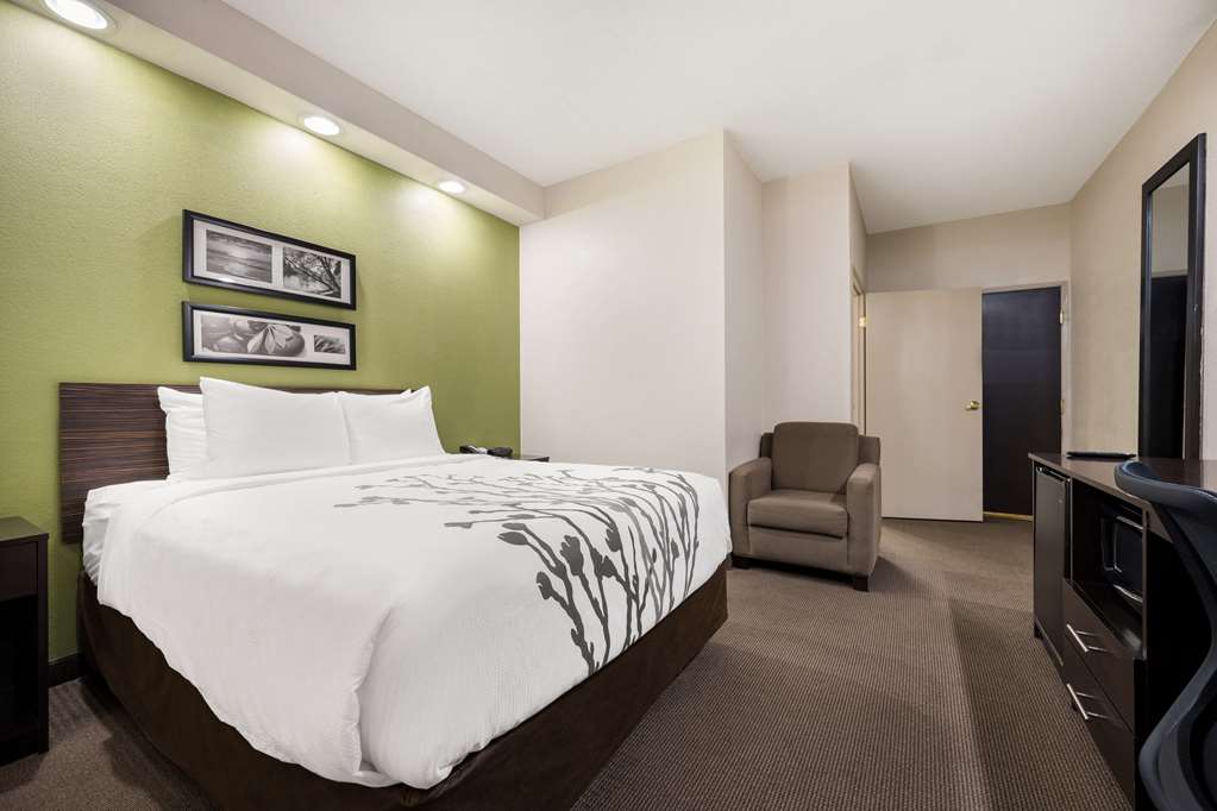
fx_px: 473
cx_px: 608
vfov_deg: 81.2
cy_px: 406
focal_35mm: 14
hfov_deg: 104.3
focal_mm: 14
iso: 250
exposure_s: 1
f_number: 8
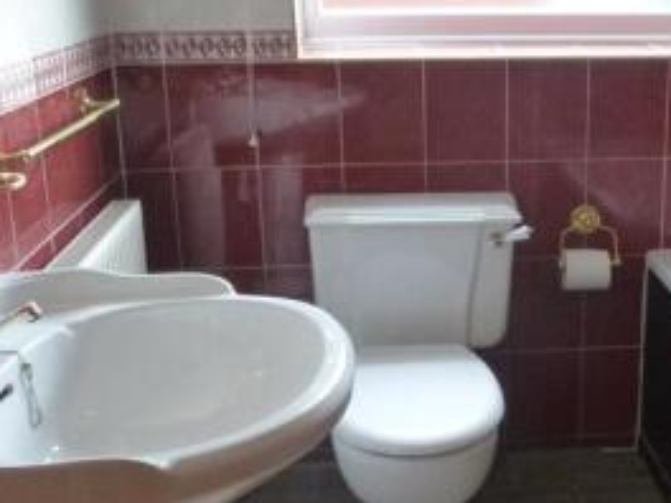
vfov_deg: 27.5
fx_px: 1027
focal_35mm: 53
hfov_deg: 35.3
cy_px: 268
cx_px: 515
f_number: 3.3
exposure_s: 1/50
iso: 800
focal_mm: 4.3
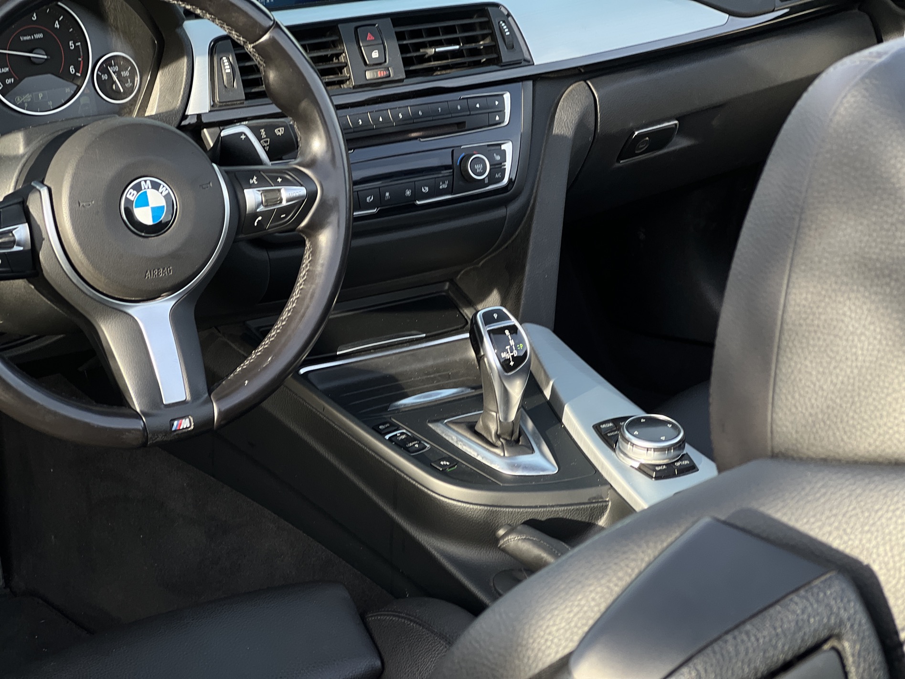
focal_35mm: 77
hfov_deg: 25.3
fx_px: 2013
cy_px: 340
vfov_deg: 19.1
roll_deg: -0.7
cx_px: 452
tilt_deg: -25.1
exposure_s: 1/121
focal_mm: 9
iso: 40
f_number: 2.8
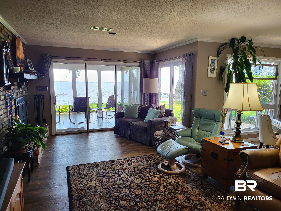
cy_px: 106
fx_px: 195
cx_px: 140
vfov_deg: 56.8
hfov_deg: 71.6
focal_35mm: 24
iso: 160
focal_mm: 5
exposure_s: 1/120
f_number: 1.8
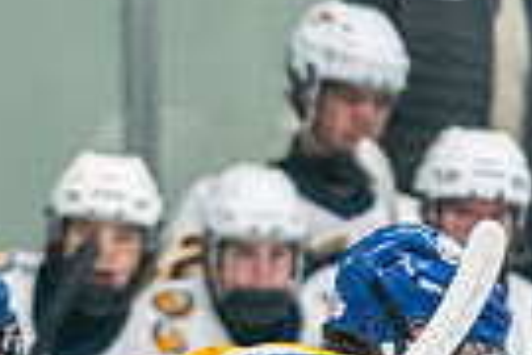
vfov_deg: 1.1
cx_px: -336
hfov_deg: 1.6
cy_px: 700
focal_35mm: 1267
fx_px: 18722
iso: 3200
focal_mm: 200
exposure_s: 1/1250
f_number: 2.8
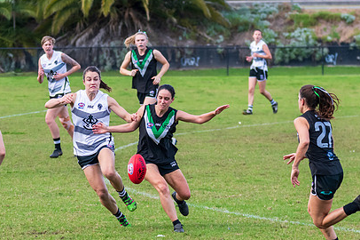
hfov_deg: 5.8
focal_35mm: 356
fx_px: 3557
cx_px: 140
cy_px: 127
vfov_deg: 3.9
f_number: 5
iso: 800
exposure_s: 1/1250
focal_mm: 150
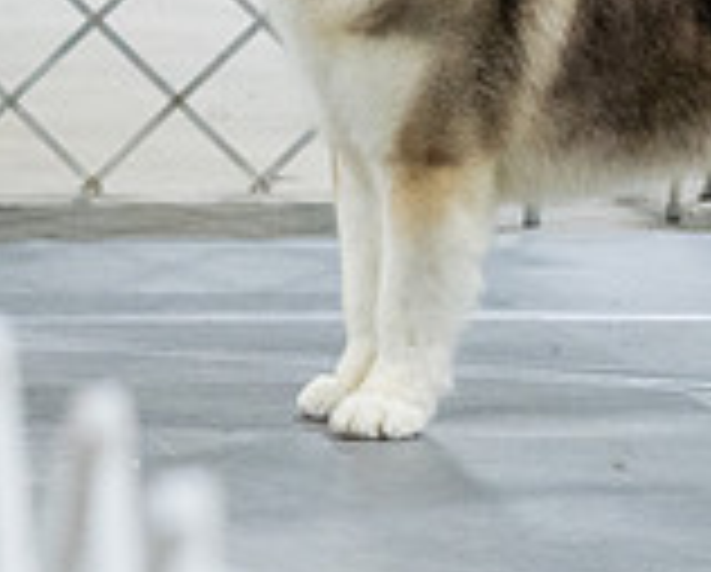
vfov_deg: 5.5
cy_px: -225
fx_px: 5903
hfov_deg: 6.9
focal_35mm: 280
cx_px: 254
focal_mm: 70
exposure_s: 1/320
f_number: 3.2
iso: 6400
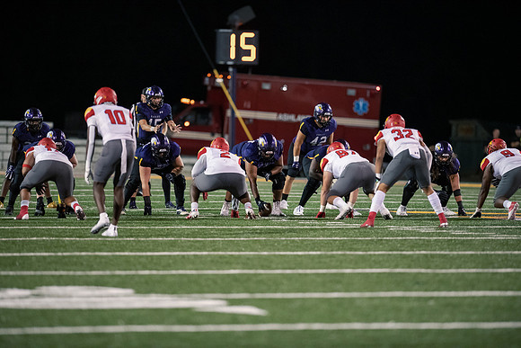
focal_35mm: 300
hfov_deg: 6.9
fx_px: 4342
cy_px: 174
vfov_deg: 4.6
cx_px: 260
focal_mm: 300
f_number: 2.8
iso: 6400
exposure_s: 1/800
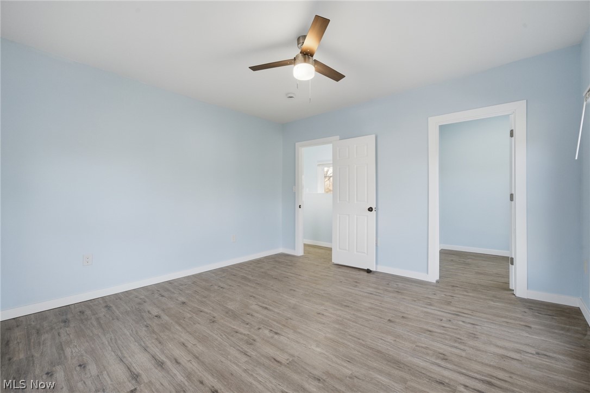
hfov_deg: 100.4
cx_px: 295
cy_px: 196
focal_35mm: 15
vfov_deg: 77.3
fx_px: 246
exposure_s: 1/80
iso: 250
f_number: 9
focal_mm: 15
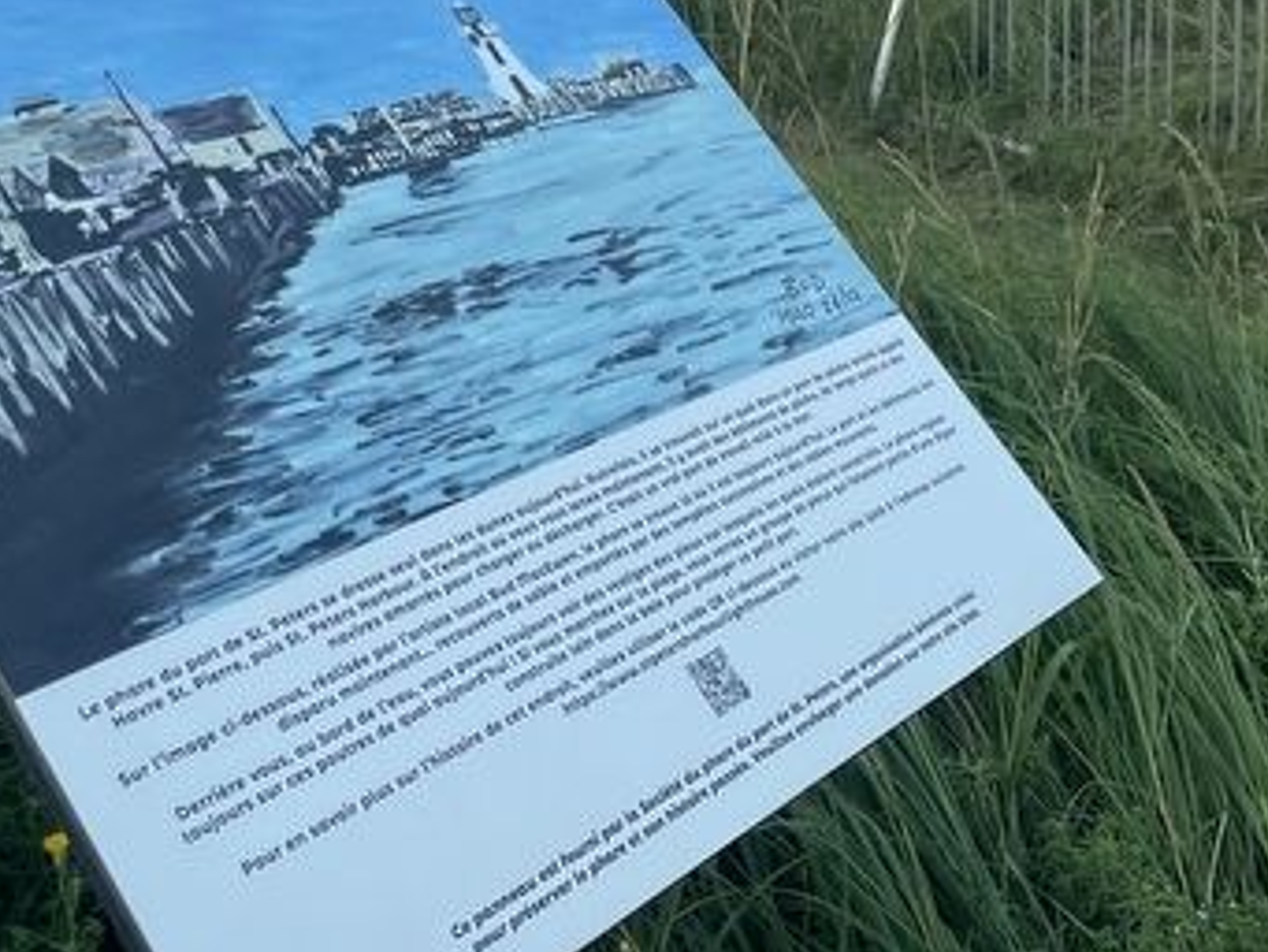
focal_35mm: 61
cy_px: -97
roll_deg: +0.7
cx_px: 818
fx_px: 2235
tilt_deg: -3.2
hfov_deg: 31.5
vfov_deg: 22.7
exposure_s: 1/186
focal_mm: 4.2
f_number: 1.6
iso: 32
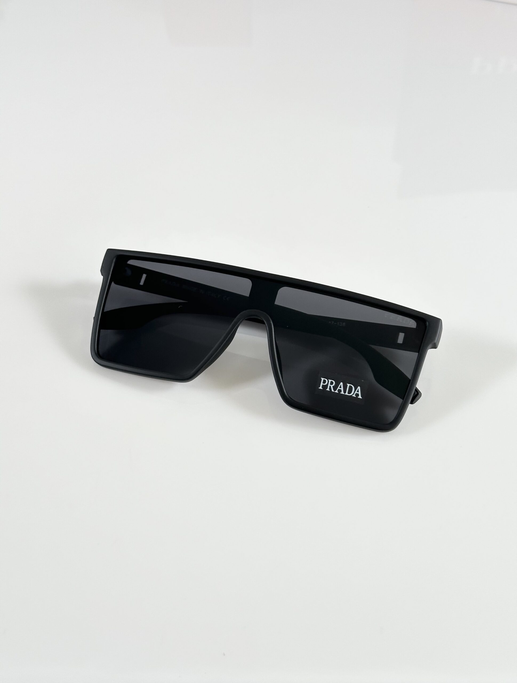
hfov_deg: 30.4
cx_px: 258
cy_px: 342
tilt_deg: -48.8
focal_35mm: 48
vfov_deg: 39.5
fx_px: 950
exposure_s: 1/100
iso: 64
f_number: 1.78
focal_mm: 6.86
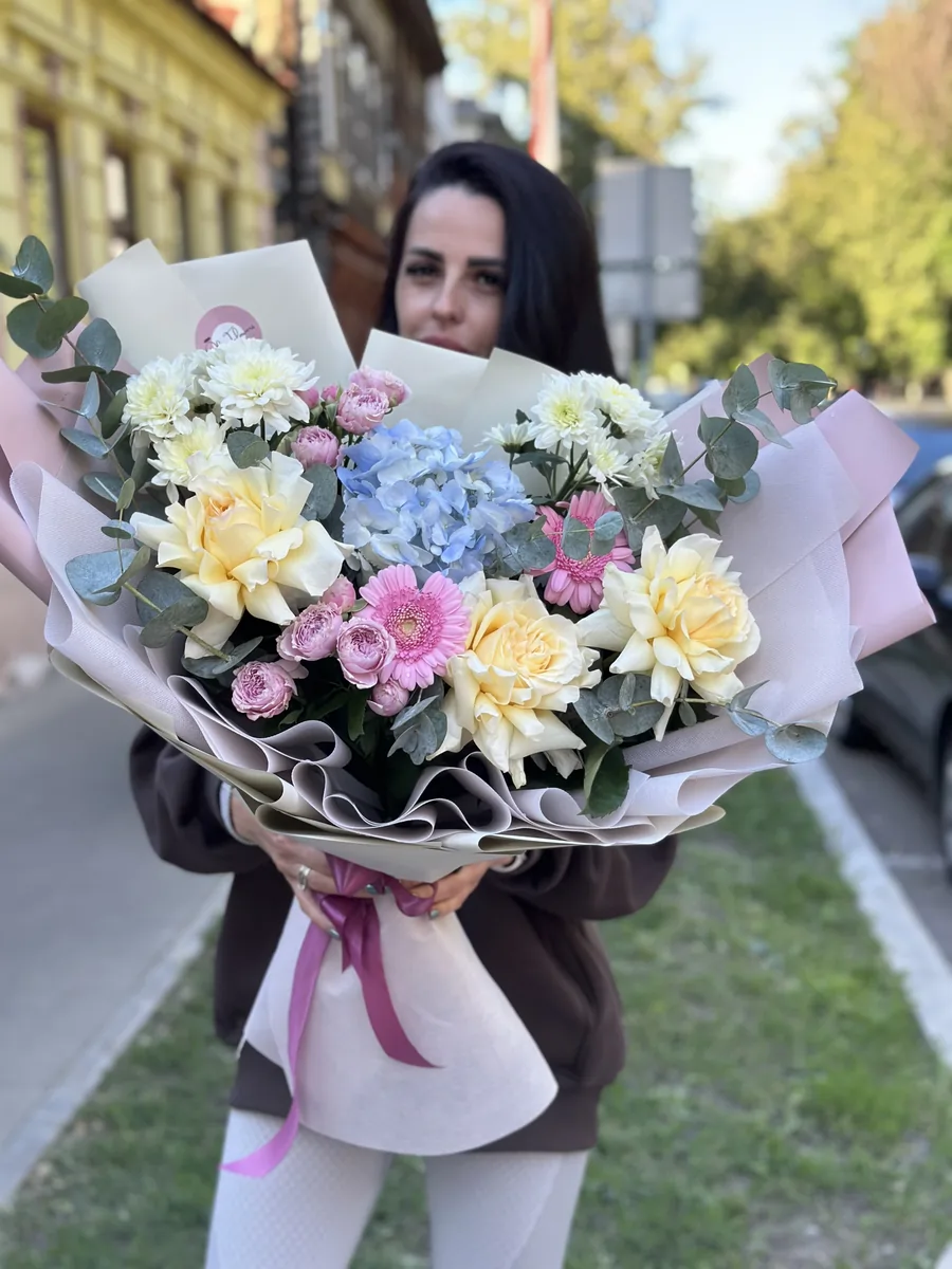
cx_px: 476
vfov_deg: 39.7
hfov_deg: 30.3
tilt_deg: -7.5
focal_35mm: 48
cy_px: 634
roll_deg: +2.1
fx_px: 1760
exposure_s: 1/484
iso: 80
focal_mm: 6.86
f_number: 1.78
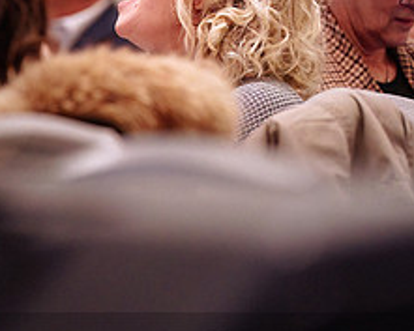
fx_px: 7306
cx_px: 49
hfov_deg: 3.2
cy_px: 195
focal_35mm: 596
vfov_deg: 2.6
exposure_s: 1/200
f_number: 2.8
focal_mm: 200
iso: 2500
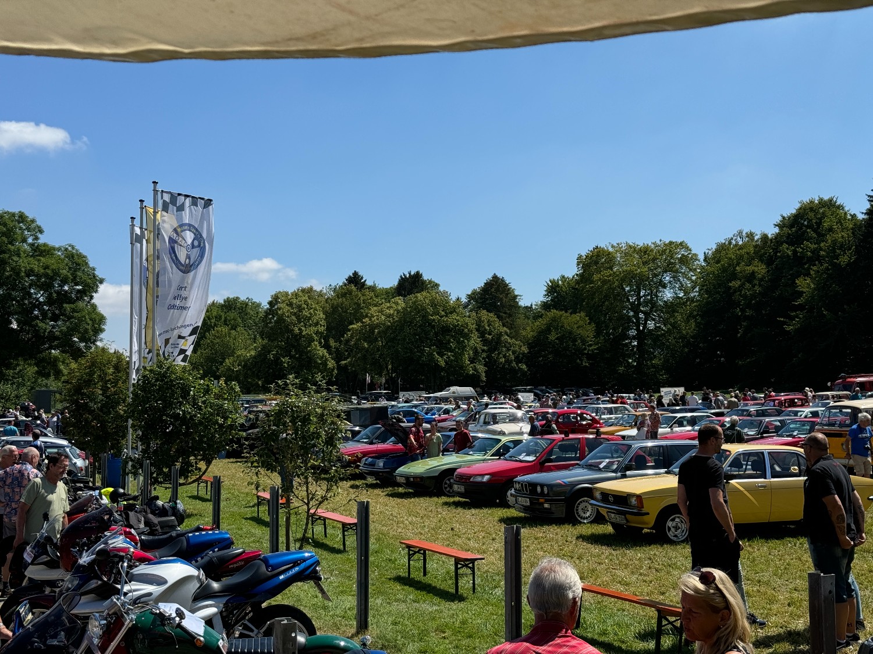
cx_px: 436
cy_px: 327
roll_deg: +0.9
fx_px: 1211
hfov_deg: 39.7
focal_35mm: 48
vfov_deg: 30.3
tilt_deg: +2.9
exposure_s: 1/4310
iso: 64
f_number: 1.78
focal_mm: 6.76
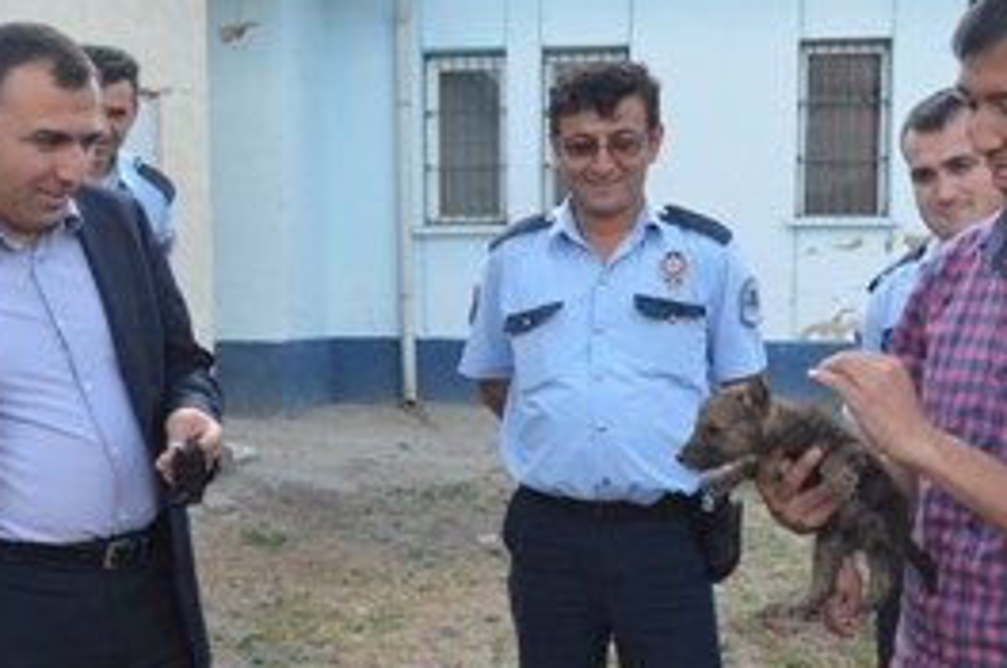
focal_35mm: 56
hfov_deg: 35.6
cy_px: 464
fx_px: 1564
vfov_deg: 23.9
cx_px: 404
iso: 200
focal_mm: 22
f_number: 6.3
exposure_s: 1/160
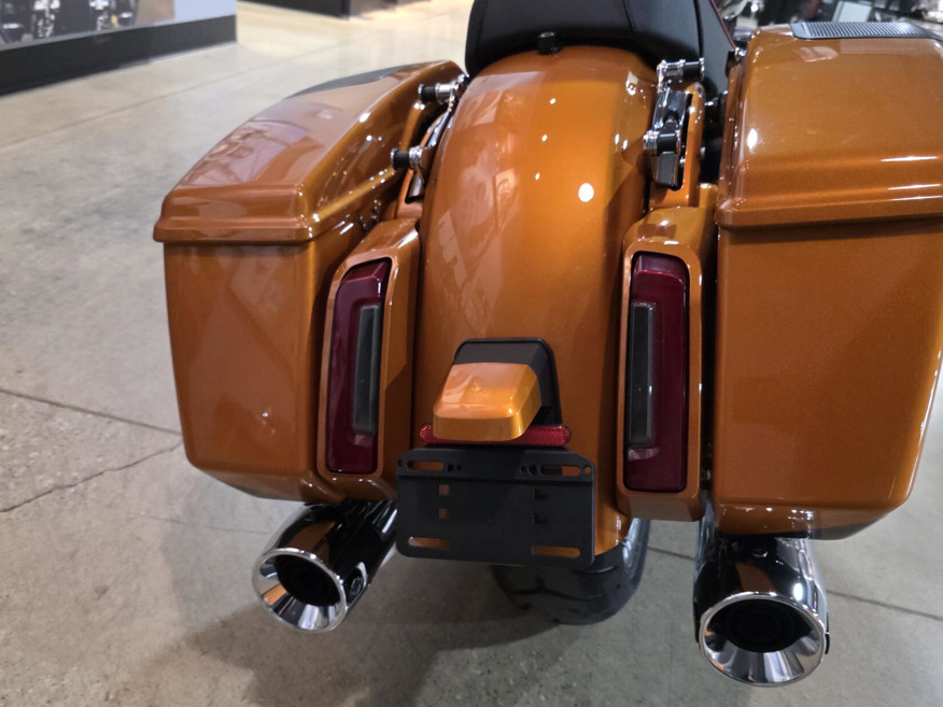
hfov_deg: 63.4
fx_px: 763
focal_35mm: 28
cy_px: 414
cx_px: 472
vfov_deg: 49.5
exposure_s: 1/120
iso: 1250
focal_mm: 6.3
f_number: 1.7
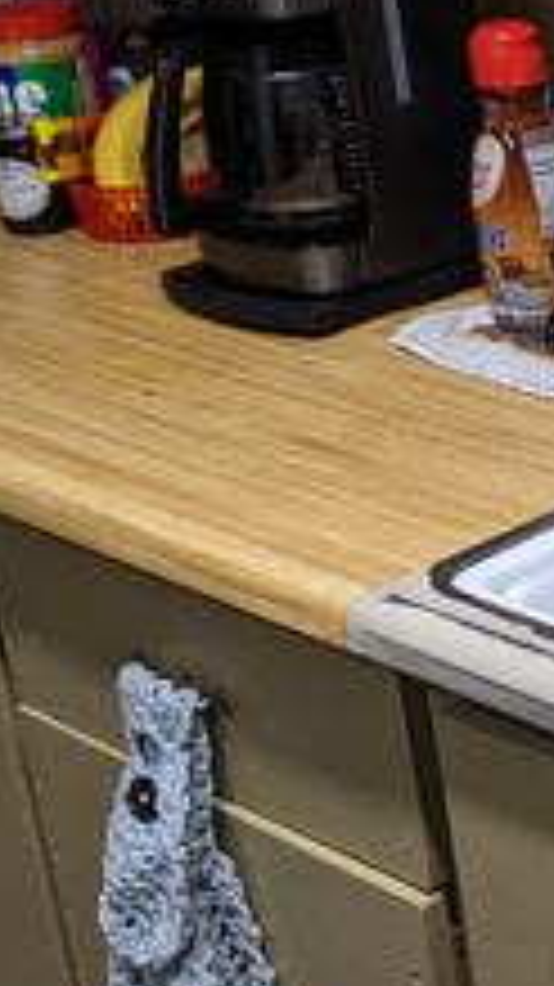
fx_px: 2249
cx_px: 923
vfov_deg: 24.7
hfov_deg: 13.0
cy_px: 549
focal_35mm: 86
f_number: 1.73
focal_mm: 4.38
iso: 145
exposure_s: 1/120
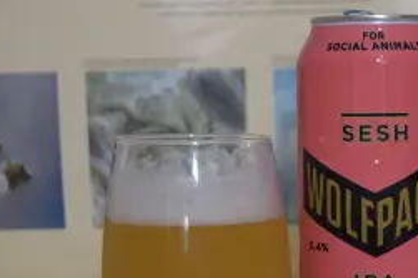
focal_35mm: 110
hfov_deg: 18.5
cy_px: 196
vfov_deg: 12.4
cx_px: 290
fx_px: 1276
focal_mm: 46
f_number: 5.3
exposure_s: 1/60
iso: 1000
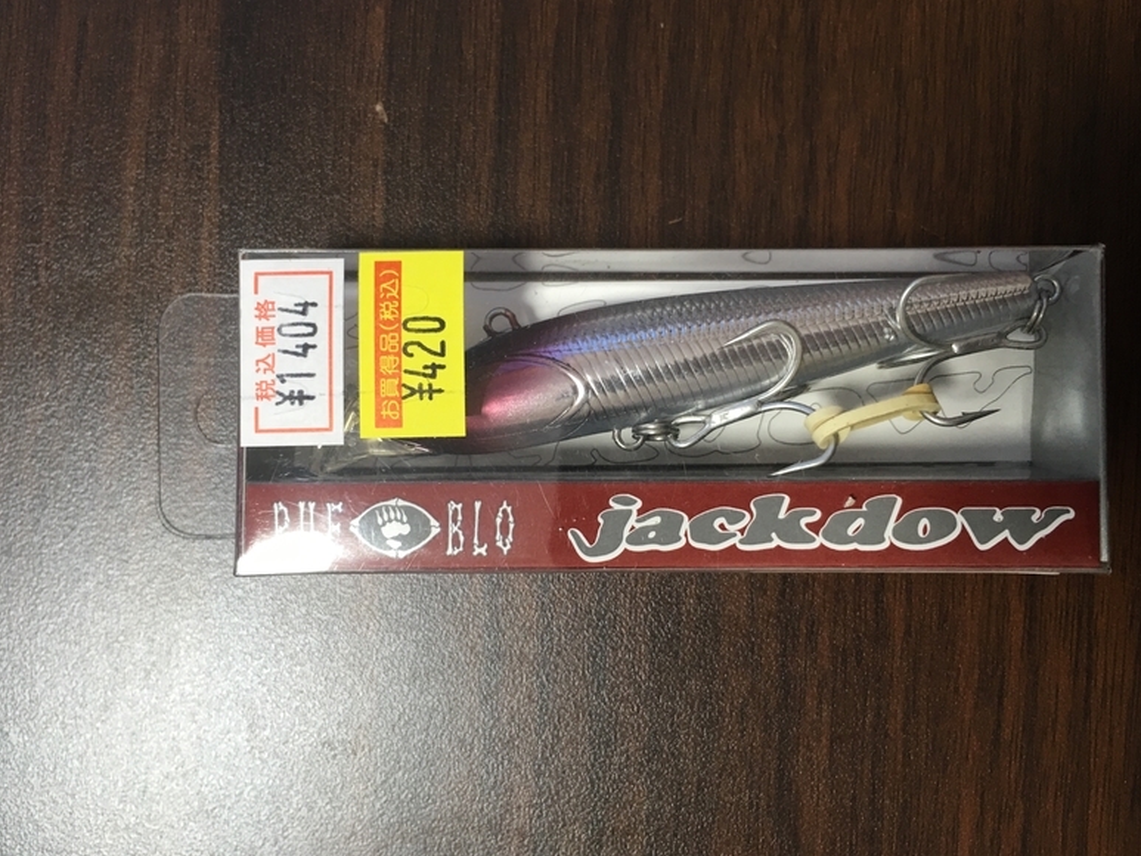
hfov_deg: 60.0
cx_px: 579
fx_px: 989
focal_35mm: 30
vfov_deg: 46.8
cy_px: 425
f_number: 2.2
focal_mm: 4.15
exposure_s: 1/30
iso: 80
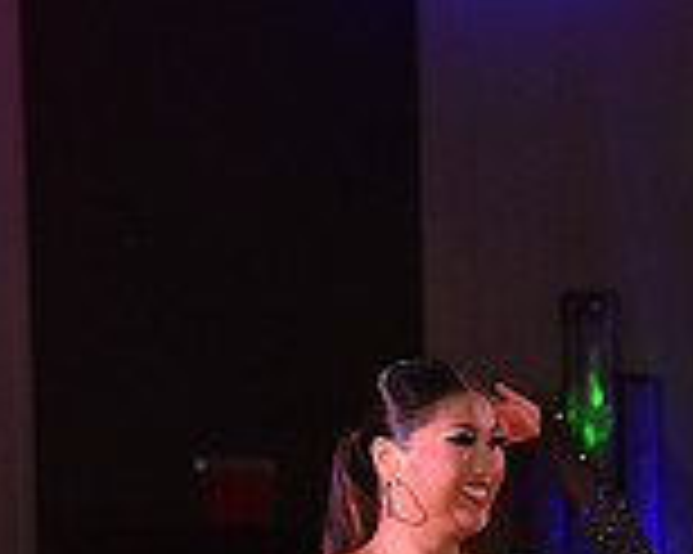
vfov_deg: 4.4
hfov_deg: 5.6
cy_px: 1013
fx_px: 7113
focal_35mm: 347
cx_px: 700
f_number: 5.6
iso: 2500
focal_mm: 98
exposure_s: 1/320
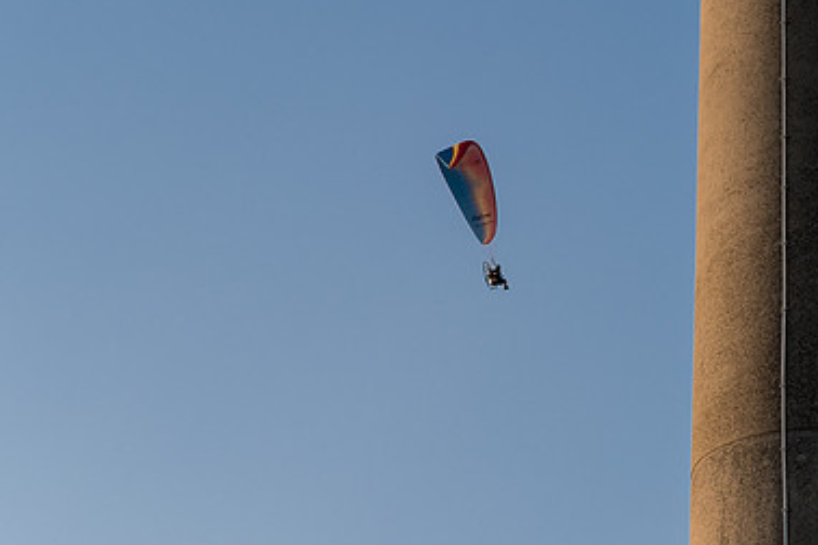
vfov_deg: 6.4
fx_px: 4862
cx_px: 463
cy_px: 187
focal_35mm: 214
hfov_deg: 9.6
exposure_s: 1/1400
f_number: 2.5
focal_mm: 85
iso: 160
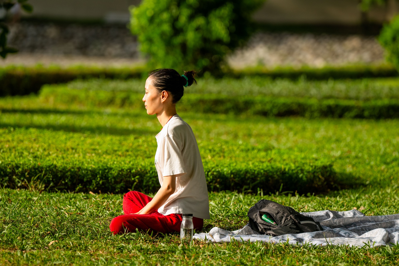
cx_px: 200
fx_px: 2991
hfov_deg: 7.6
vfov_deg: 5.1
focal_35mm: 270
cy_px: 133
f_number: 3.2
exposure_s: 1/1250
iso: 250
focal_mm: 180
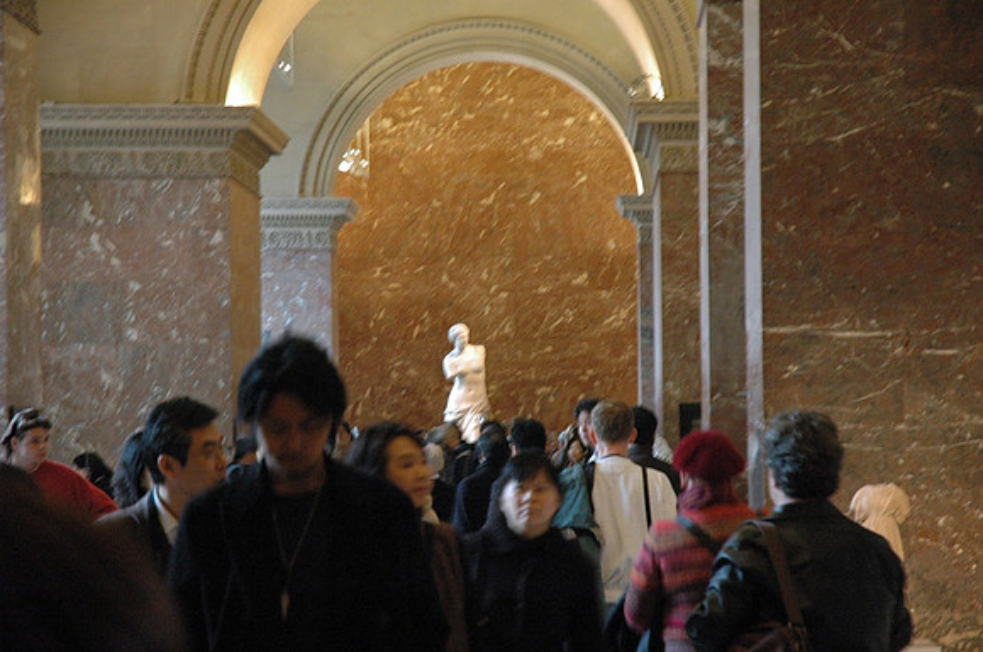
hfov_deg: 19.5
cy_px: 326
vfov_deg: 13.0
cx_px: 492
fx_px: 2863
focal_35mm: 105
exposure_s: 1/15
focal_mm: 70
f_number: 4.5
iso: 1600
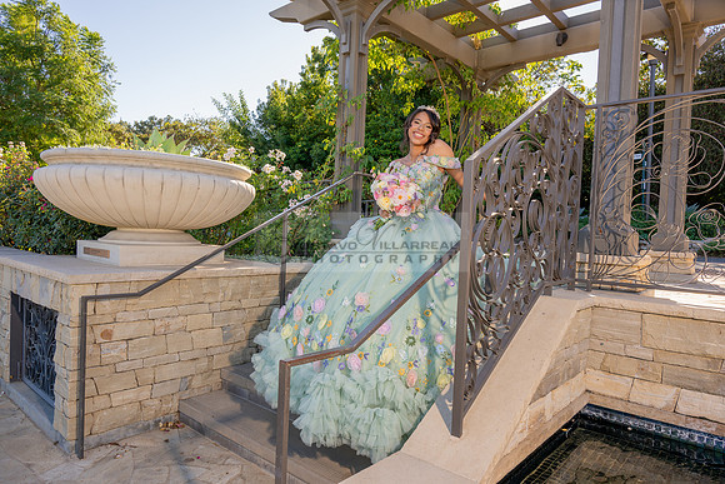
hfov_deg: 73.7
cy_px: 242
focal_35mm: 24
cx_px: 362
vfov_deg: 53.2
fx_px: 483
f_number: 7.1
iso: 200
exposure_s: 1/200
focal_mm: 24
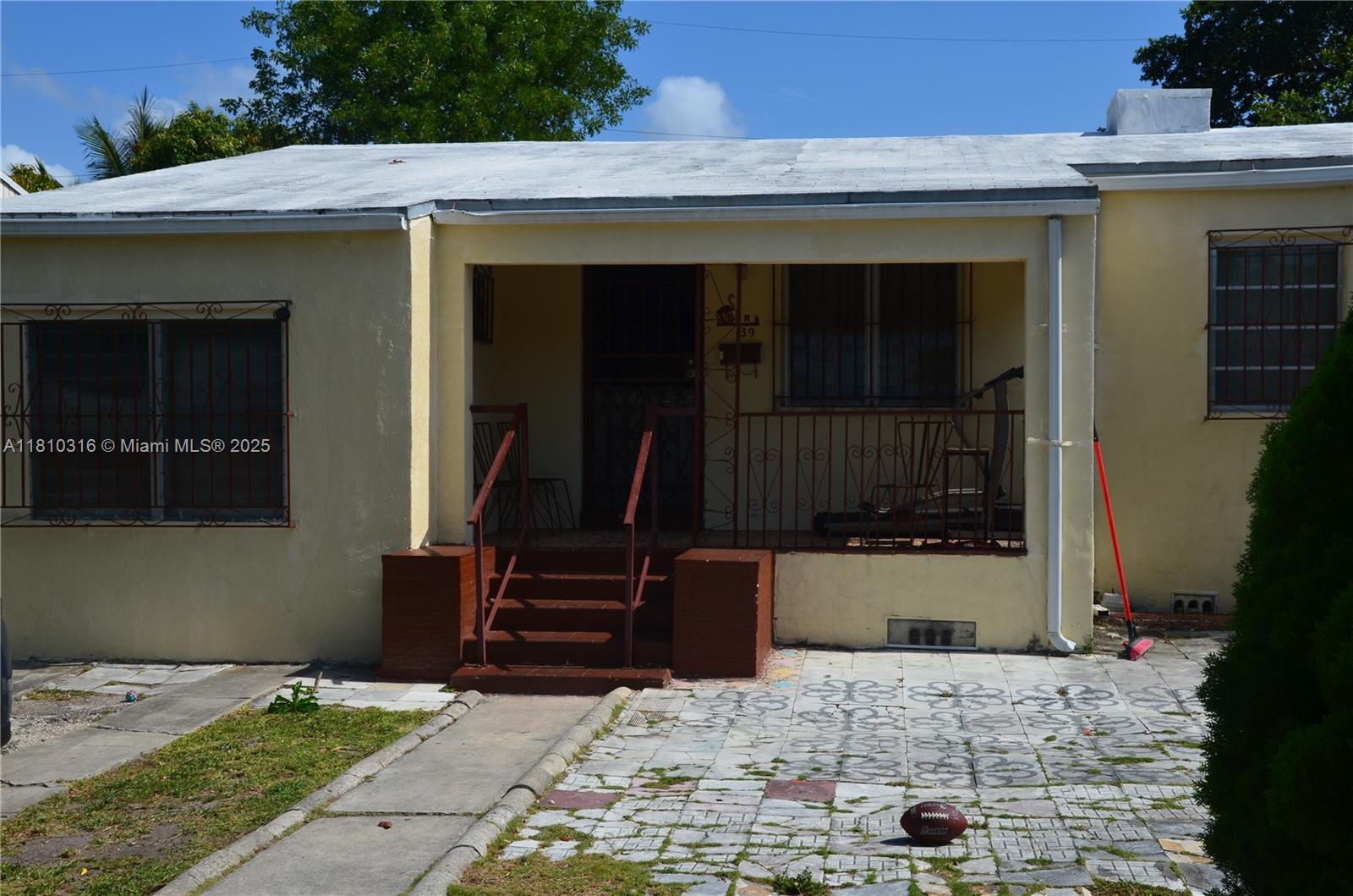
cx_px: 676
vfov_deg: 31.7
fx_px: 1575
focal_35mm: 42
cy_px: 448
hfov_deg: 46.5
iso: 100
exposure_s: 1/250
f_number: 13
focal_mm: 28
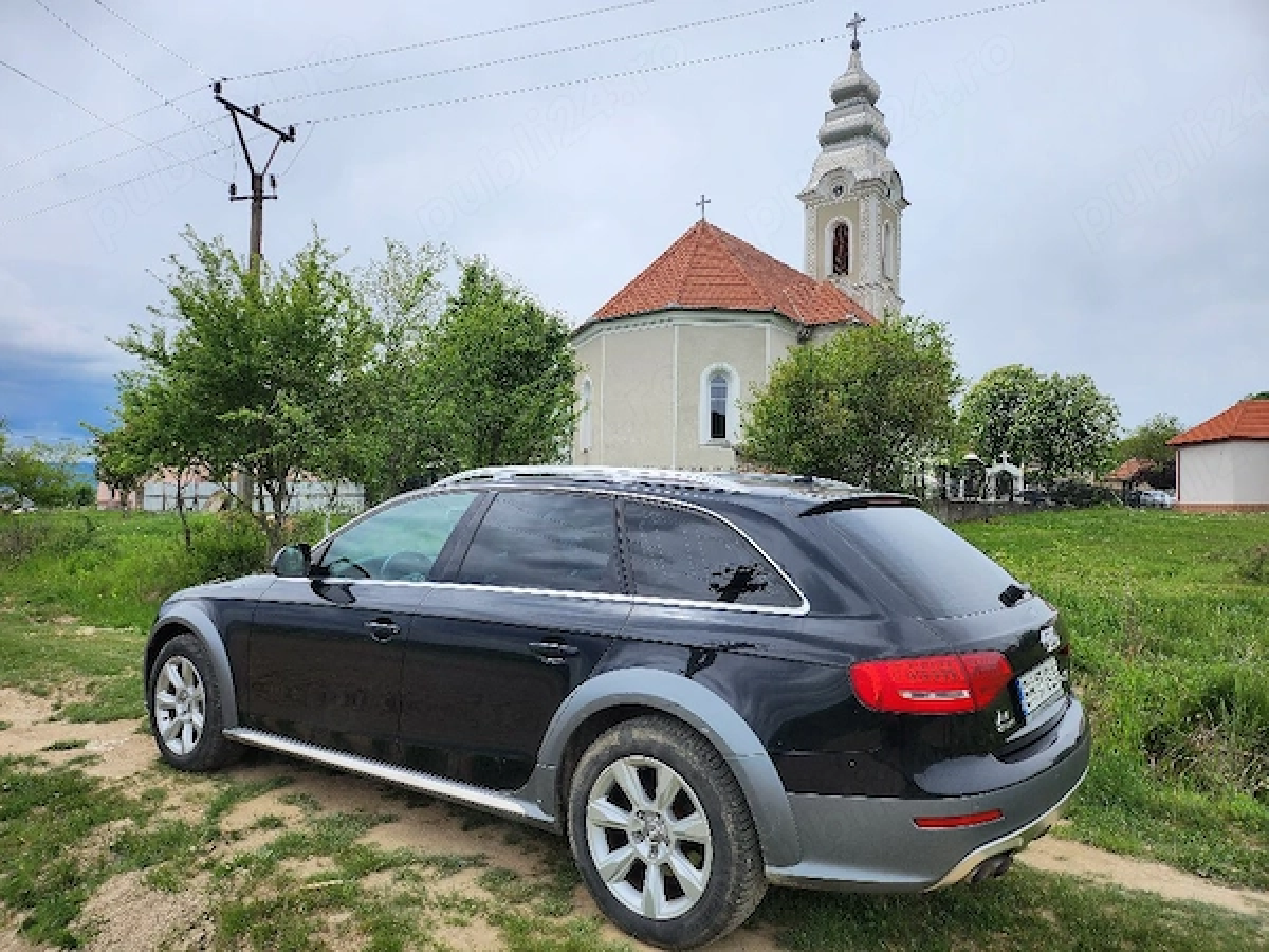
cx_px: 634
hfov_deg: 71.6
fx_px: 880
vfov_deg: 56.8
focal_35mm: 24
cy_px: 476
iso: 50
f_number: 1.8
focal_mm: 5
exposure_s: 1/5000
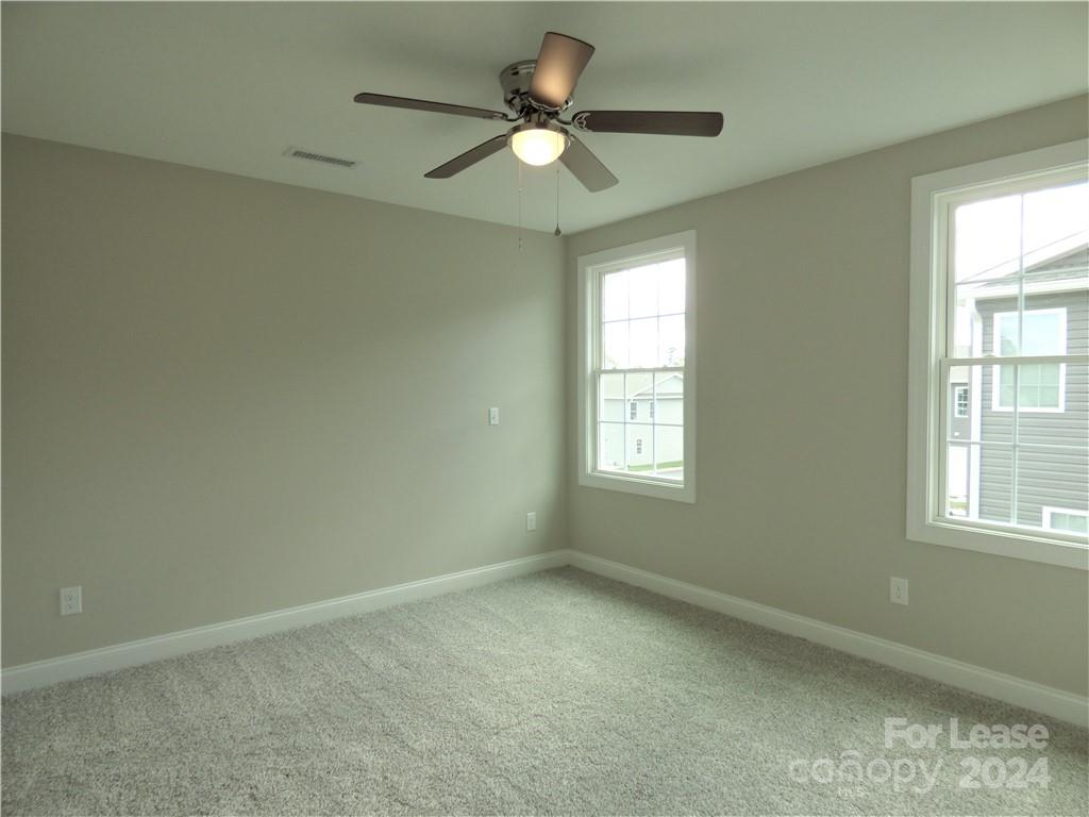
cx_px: 544
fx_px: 629
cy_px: 408
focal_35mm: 20
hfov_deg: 81.7
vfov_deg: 66.0
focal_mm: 3.58
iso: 100
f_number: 2.8
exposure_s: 1/125
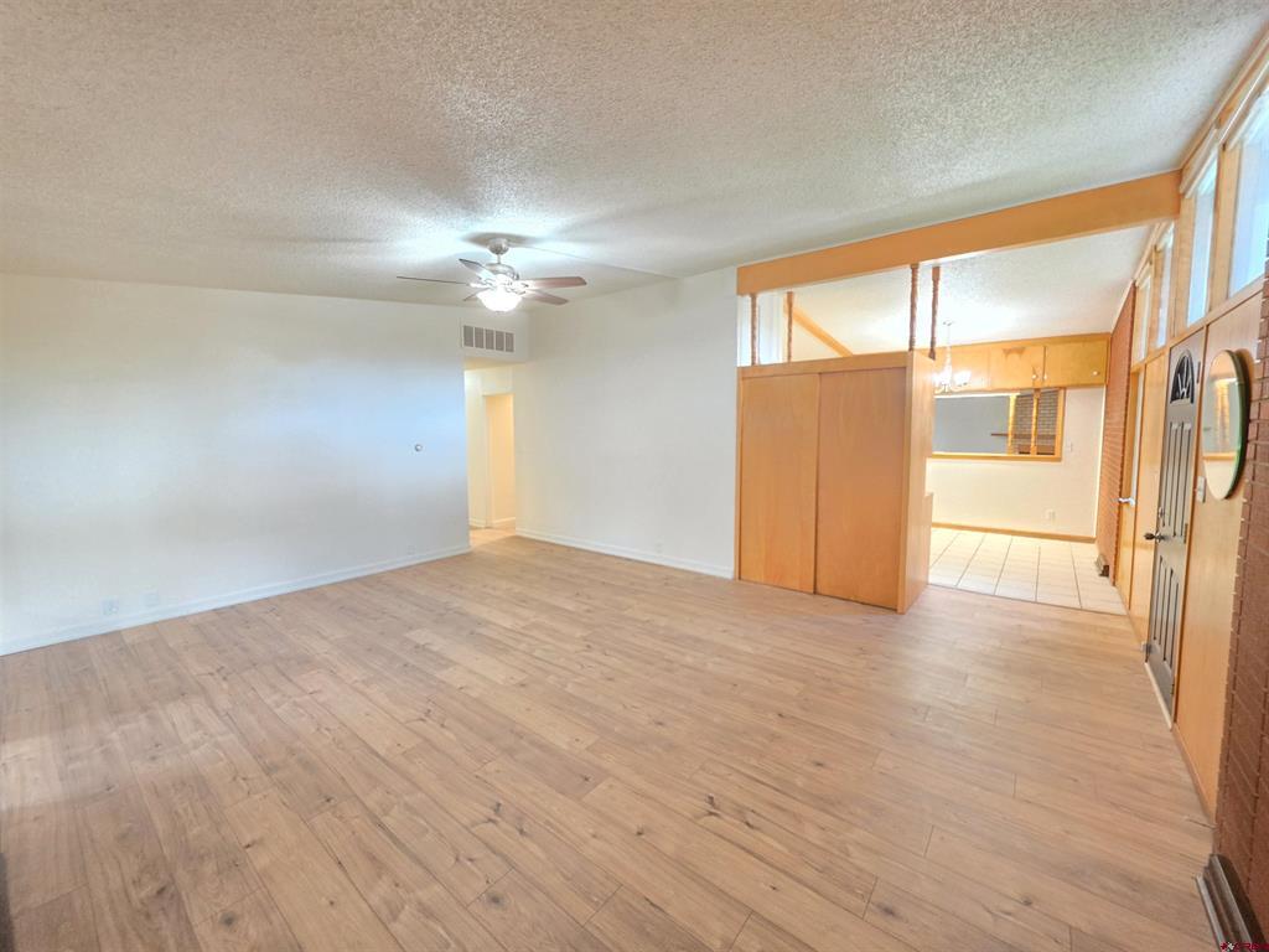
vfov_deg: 89.9
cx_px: 634
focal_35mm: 13
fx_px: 477
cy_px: 476
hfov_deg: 106.2
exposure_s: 1/60
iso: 640
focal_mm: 2.2
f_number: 1.9
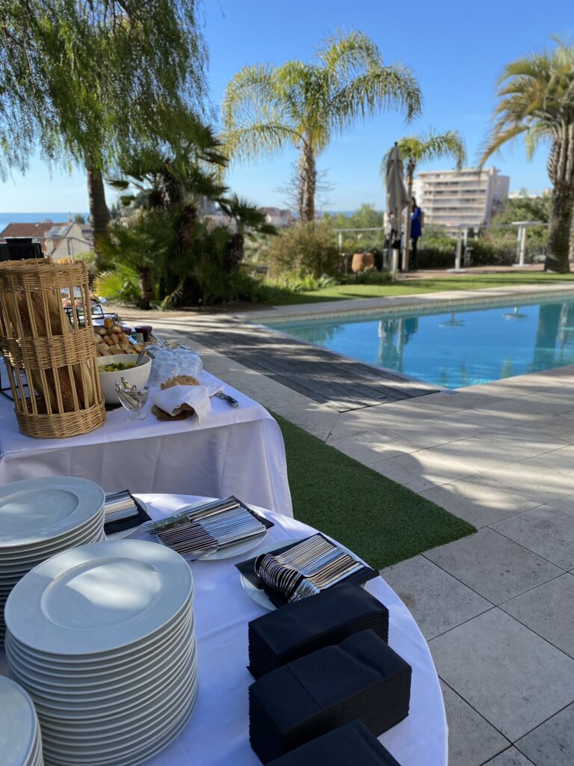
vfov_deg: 67.3
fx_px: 575
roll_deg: +0.5
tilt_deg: -15.8
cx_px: 287
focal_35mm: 26
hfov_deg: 53.1
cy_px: 383
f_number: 1.8
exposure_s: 1/998
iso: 32
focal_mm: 4.25
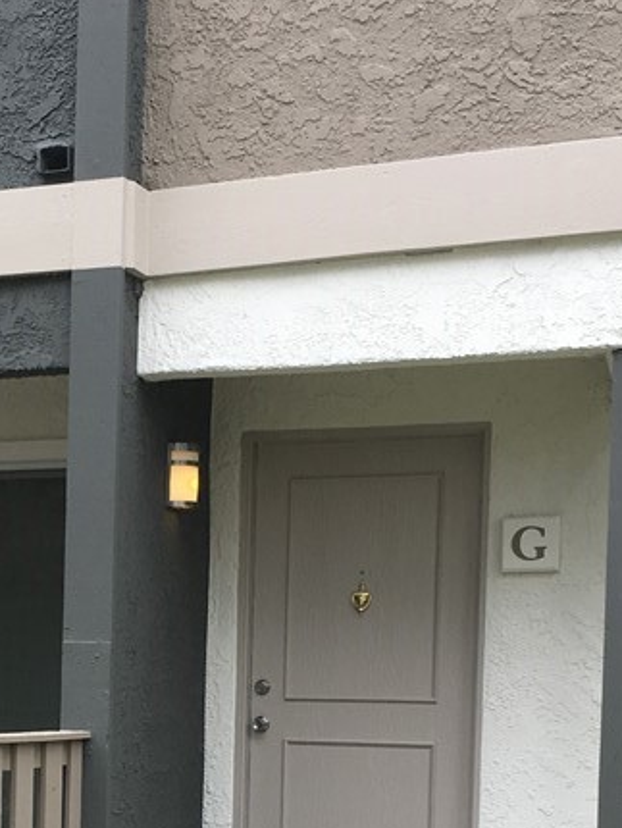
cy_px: 778
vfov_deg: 27.0
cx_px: 31
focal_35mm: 69
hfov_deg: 20.8
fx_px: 1651
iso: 25
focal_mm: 4.15
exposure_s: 1/379
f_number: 2.2
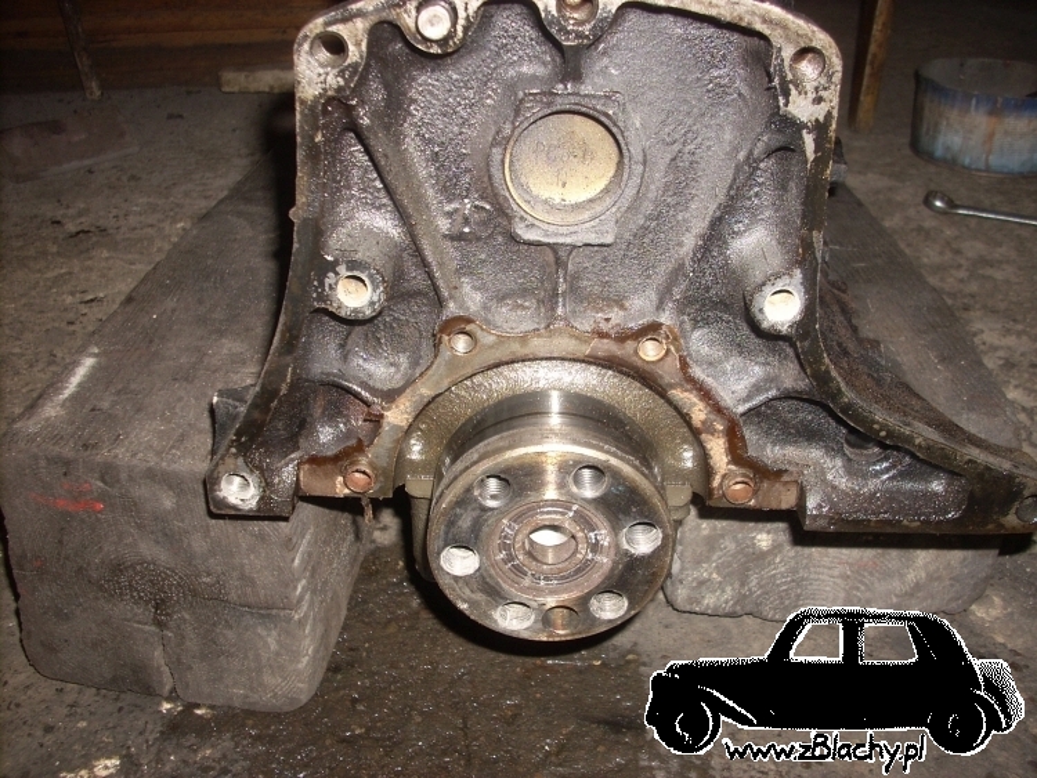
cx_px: 518
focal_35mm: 37
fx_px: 1109
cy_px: 389
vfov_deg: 38.7
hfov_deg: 50.1
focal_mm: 6.2
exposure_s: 1/60
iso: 64
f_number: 2.8
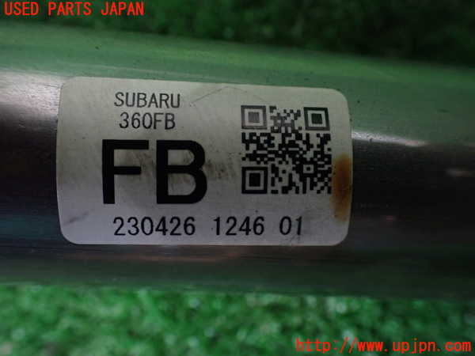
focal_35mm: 30
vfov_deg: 46.8
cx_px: 238
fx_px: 412
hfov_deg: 60.0
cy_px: 178
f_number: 2.3
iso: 800
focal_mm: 5.4
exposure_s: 1/60
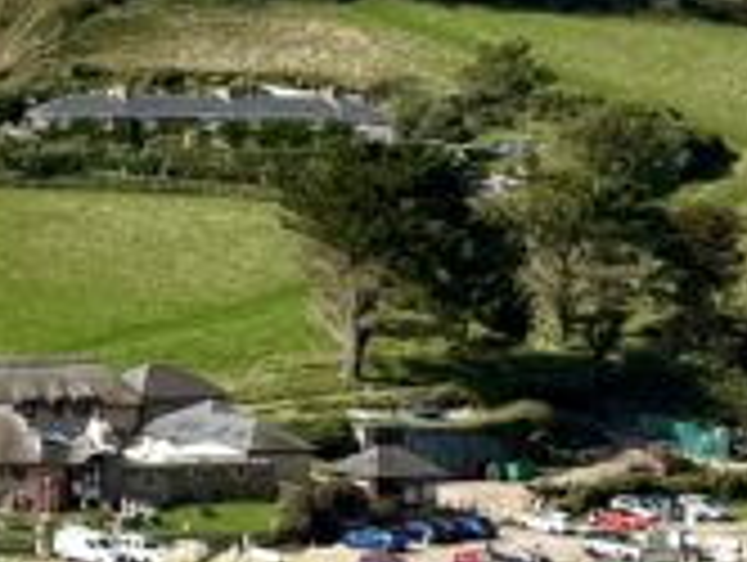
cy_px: 279
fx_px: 3198
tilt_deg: -2.9
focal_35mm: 148
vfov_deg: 10.1
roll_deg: -0.7
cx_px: -958
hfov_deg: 11.4
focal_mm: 6.76
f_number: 1.78
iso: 80
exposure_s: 1/7353
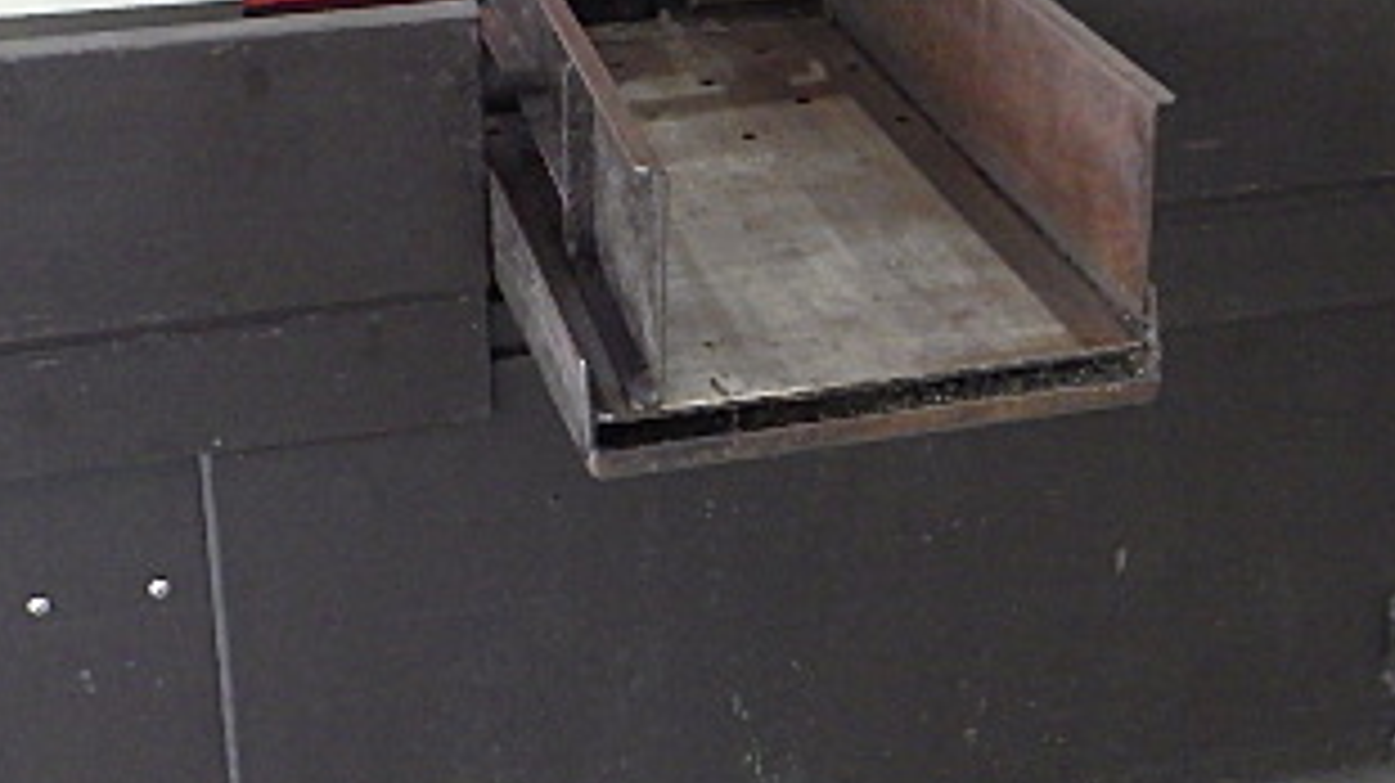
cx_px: 711
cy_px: 50
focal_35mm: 63
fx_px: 2329
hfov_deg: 33.3
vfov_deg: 18.7
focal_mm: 5
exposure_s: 1/45
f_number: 3.5
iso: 800
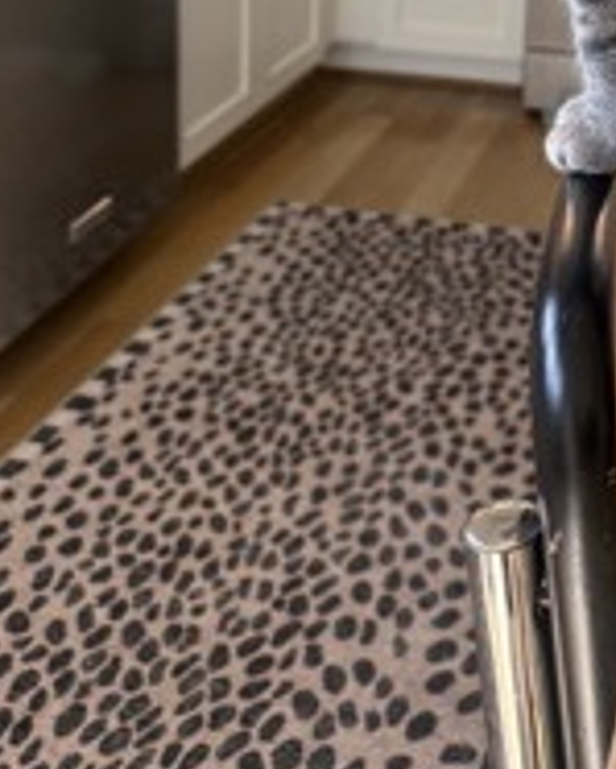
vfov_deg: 31.7
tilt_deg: -11.8
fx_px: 1207
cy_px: -58
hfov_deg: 27.1
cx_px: 606
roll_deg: -2.8
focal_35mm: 53
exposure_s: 1/120
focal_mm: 6.76
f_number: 1.78
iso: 160
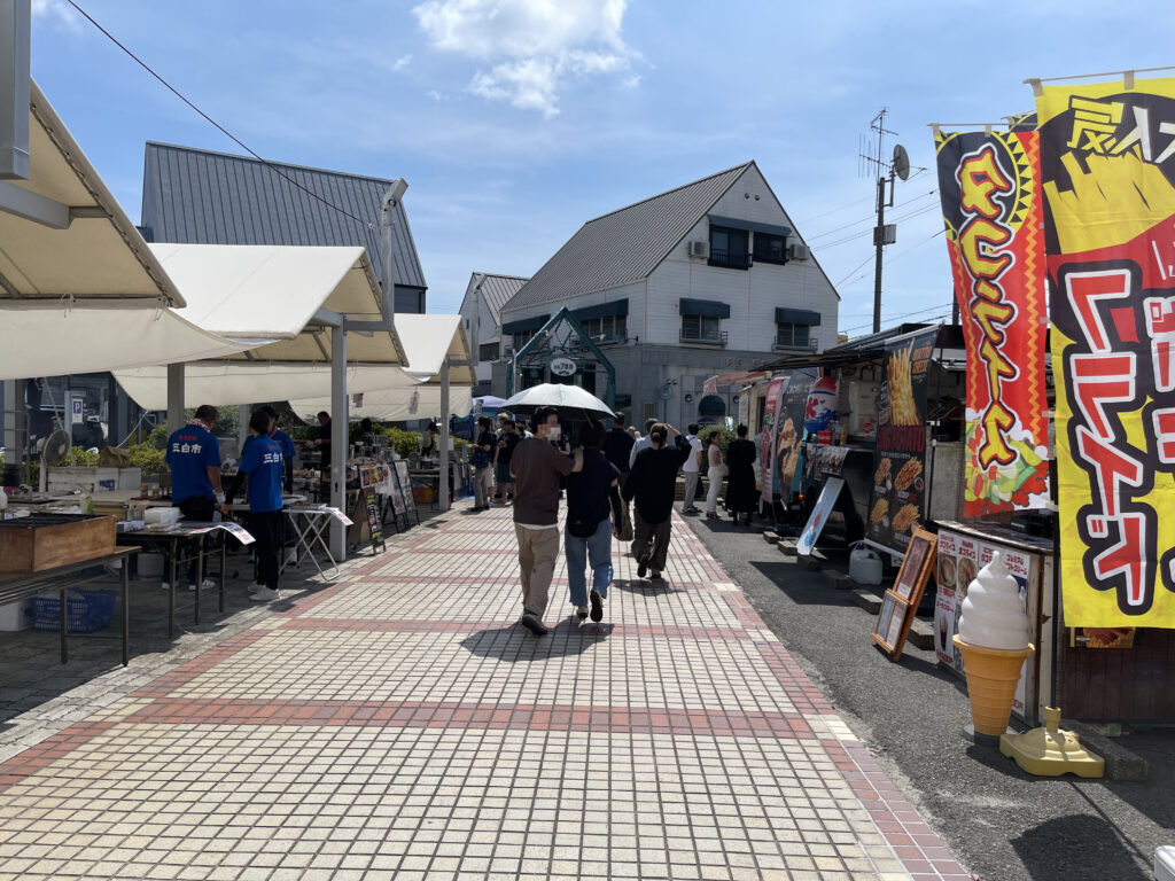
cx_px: 588
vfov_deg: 54.9
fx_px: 849
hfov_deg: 69.4
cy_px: 440
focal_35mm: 25
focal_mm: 5.1
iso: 32
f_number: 1.6
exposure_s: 1/5917
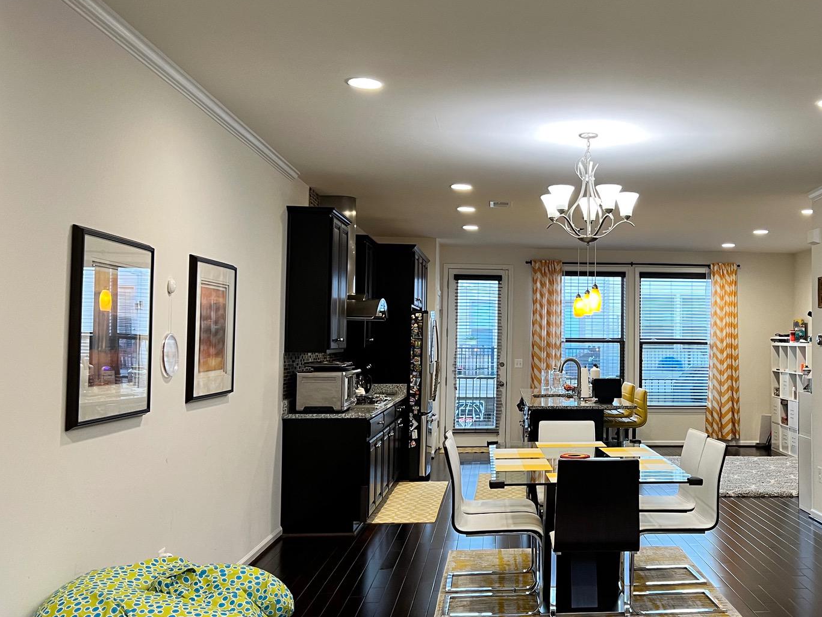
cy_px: 310
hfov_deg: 46.2
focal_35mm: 39
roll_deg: -0.5
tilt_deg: +2.9
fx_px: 926
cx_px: 616
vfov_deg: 36.8
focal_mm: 5.7
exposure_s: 1/60
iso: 125
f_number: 1.5
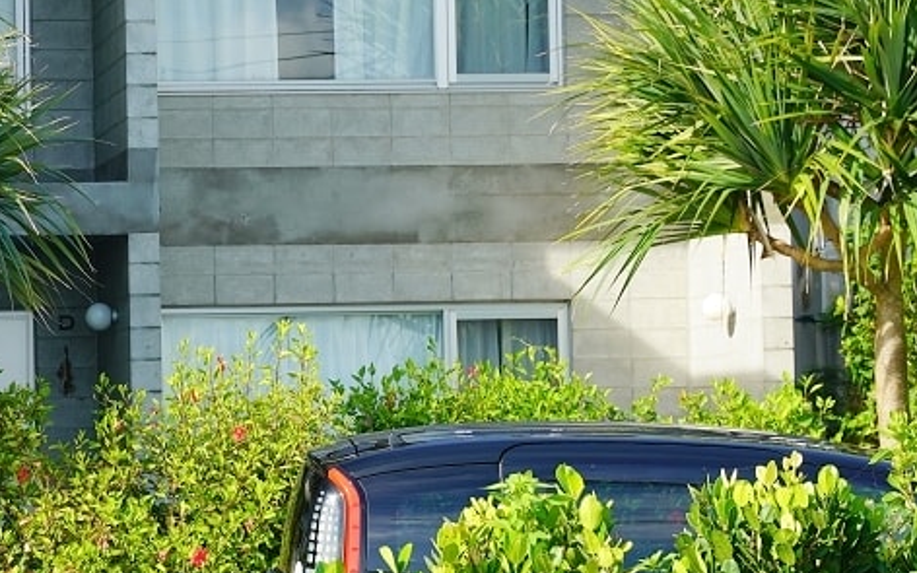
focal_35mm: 158
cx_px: 32
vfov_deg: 8.3
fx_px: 3949
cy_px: 291
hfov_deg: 13.1
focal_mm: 61
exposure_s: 1/100
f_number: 5
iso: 100
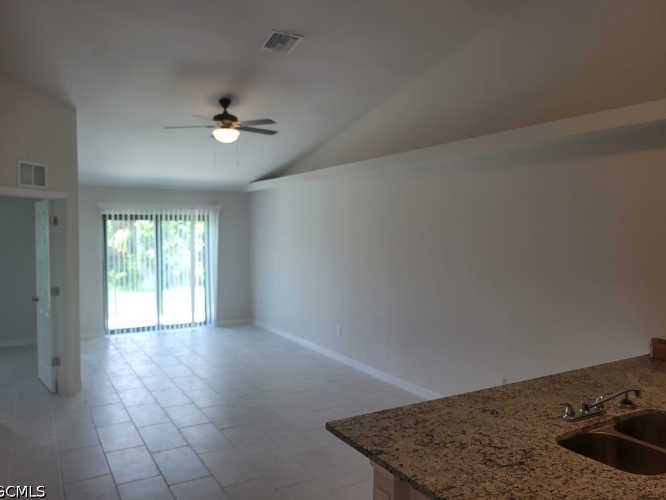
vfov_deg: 51.4
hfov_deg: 65.3
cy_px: 243
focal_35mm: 27
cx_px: 328
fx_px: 520
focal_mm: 5.4
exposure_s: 1/120
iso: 80
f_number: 1.8
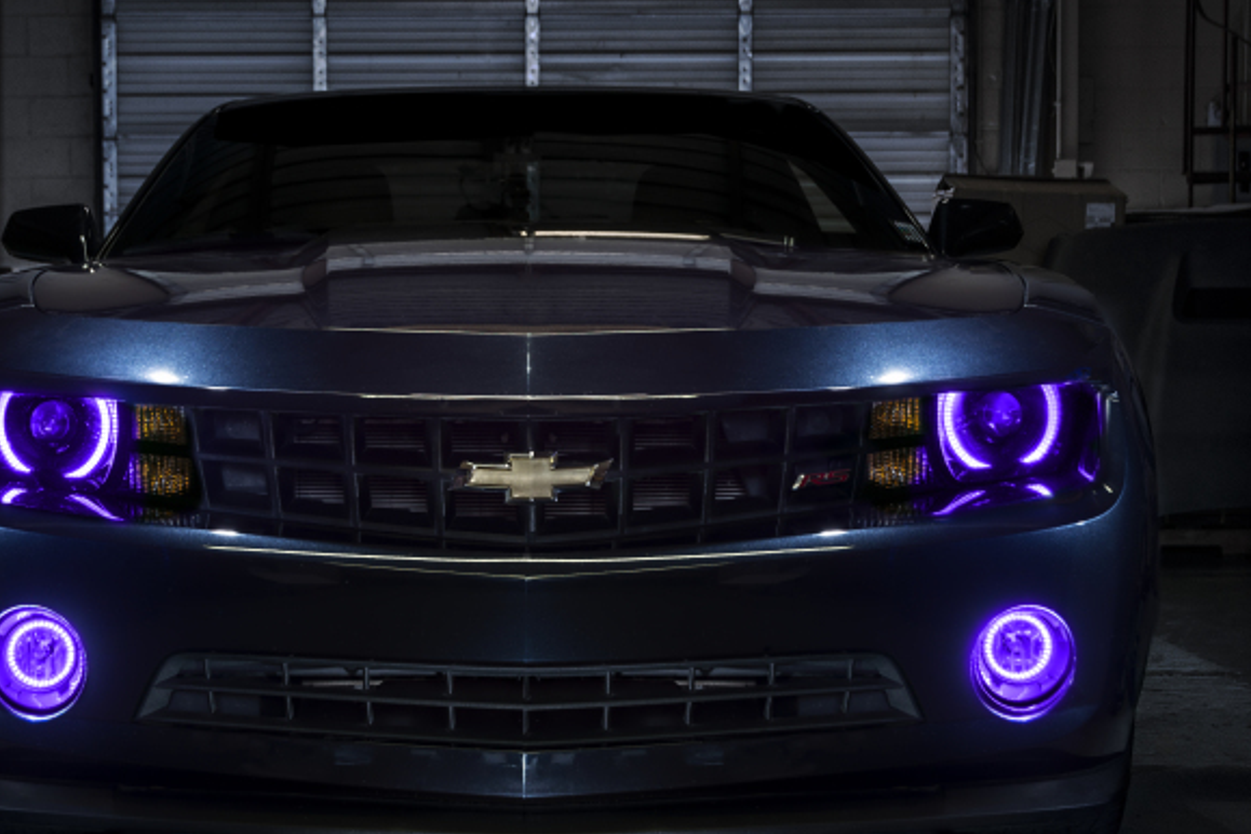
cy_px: 480
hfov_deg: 26.6
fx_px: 2641
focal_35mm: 76
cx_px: 516
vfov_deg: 17.9
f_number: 7.1
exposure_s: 1/2
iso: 200
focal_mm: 55
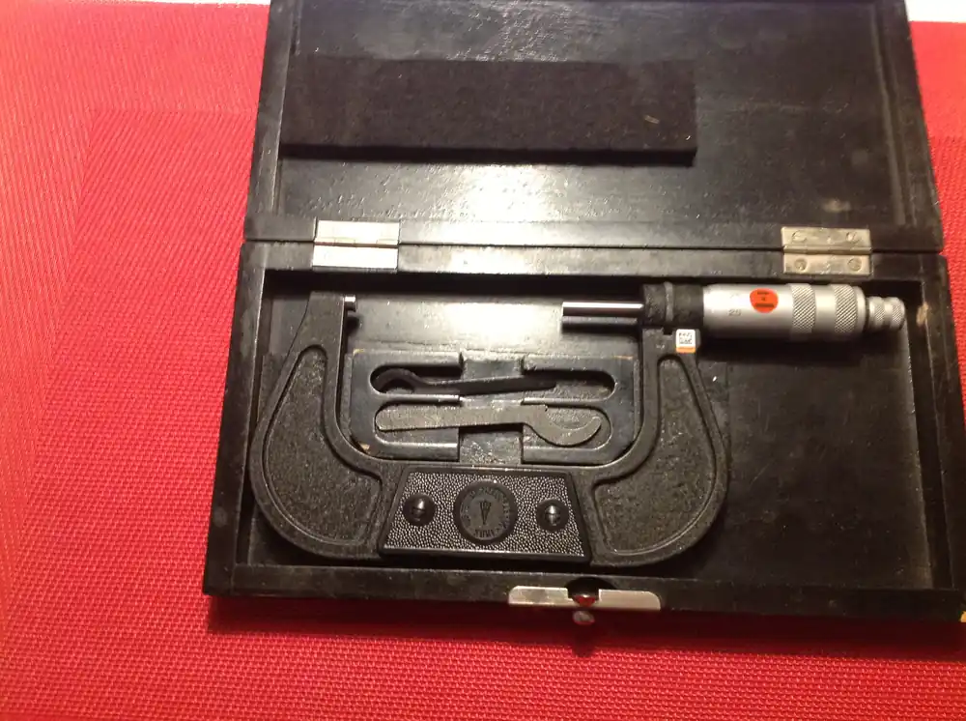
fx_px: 975
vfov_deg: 40.6
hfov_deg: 52.7
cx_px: 483
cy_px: 360
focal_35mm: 35
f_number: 2.4
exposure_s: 1/15
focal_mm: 4.28
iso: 250
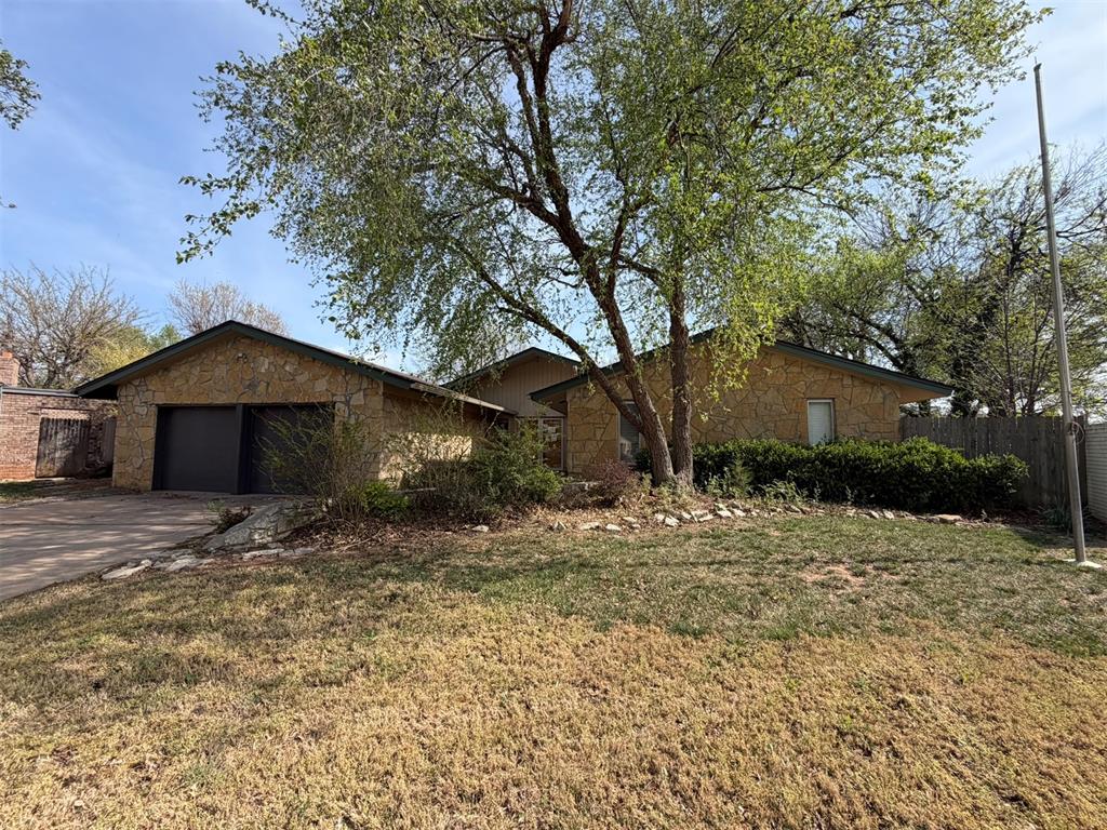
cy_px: 415
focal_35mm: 14
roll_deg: +0.2
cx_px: 554
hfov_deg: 102.1
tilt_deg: +5.4
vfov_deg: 85.7
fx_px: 448
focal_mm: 2.22
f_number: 2.2
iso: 40
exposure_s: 1/770
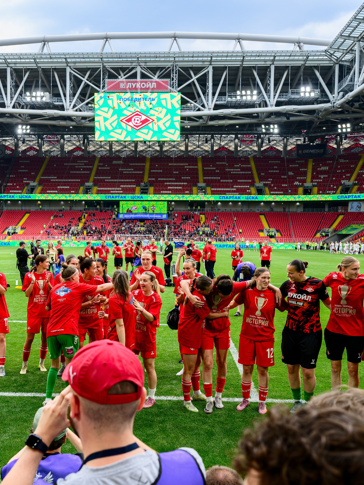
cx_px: 142
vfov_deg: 46.6
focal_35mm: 40
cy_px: 279
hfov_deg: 35.8
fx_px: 561
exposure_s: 1/1000
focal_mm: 24
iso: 800
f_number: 4
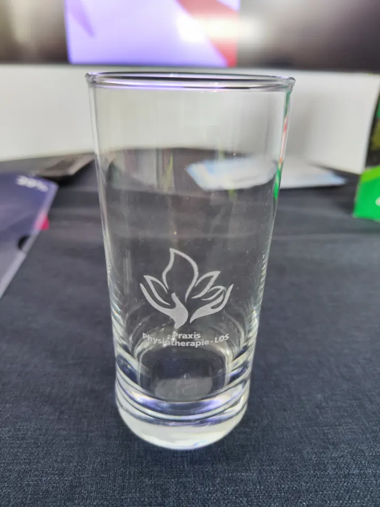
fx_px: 351
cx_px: 190
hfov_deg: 56.8
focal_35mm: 24
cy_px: 254
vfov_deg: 71.6
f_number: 1.9
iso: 86
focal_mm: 5.6
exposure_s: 1/60
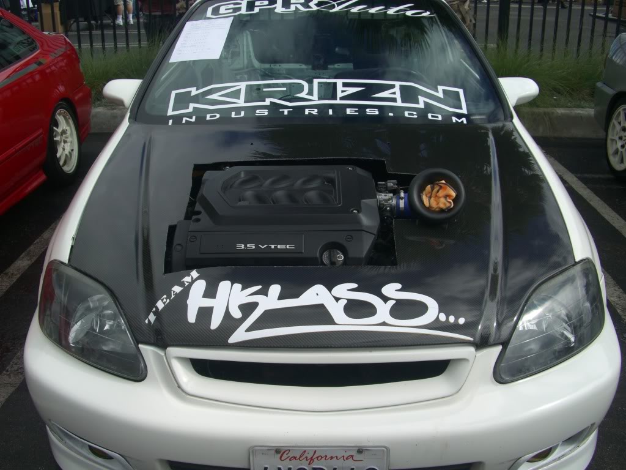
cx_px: 313
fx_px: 687
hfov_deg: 49.0
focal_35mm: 38
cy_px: 235
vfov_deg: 37.7
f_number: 5.6
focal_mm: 7.9
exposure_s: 1/400
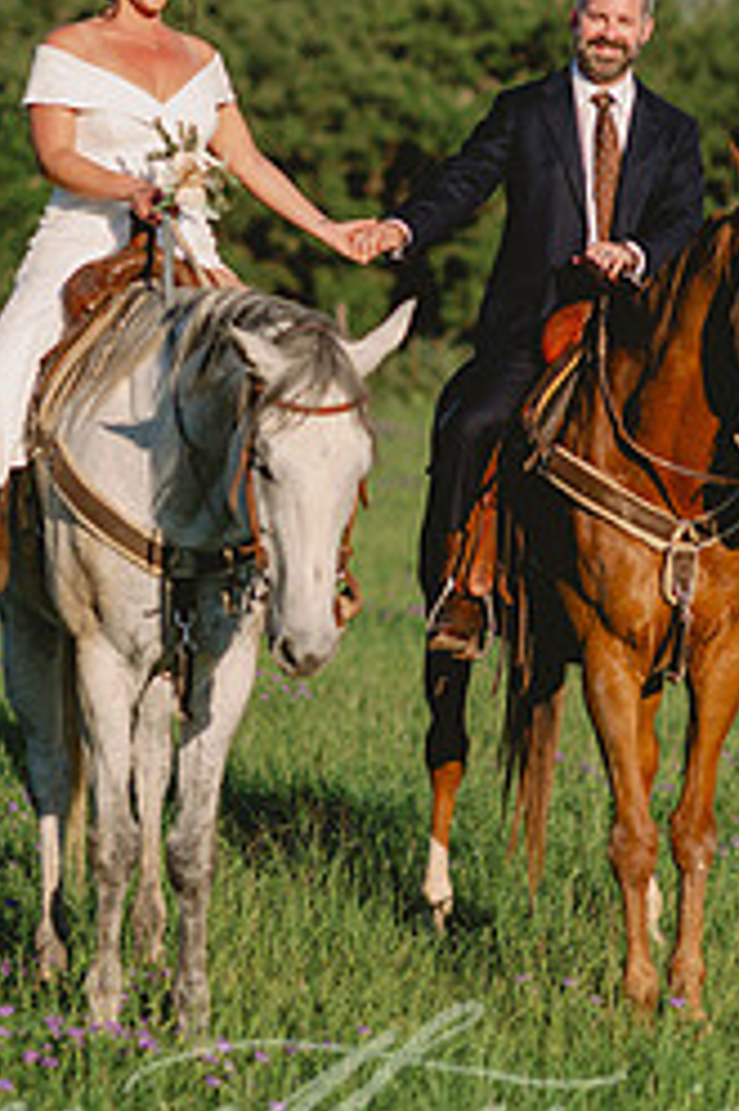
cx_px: 352
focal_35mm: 154
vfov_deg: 13.3
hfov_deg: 8.9
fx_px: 4748
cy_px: 309
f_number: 2
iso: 80
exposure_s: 1/3200
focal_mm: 85
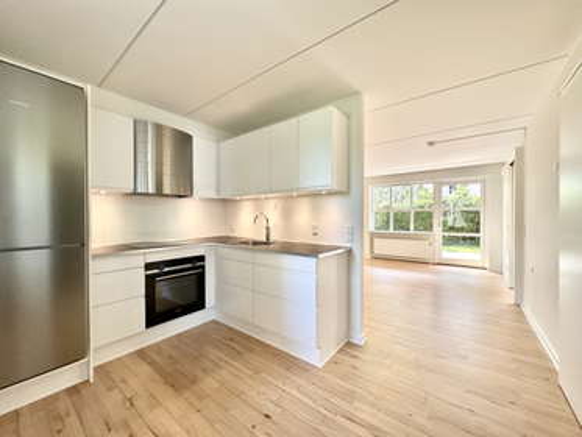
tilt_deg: -0.3
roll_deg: -0.1
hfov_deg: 102.0
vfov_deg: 85.7
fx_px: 235
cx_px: 291
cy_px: 218
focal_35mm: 14
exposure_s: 1/99
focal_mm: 2.22
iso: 125
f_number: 2.2
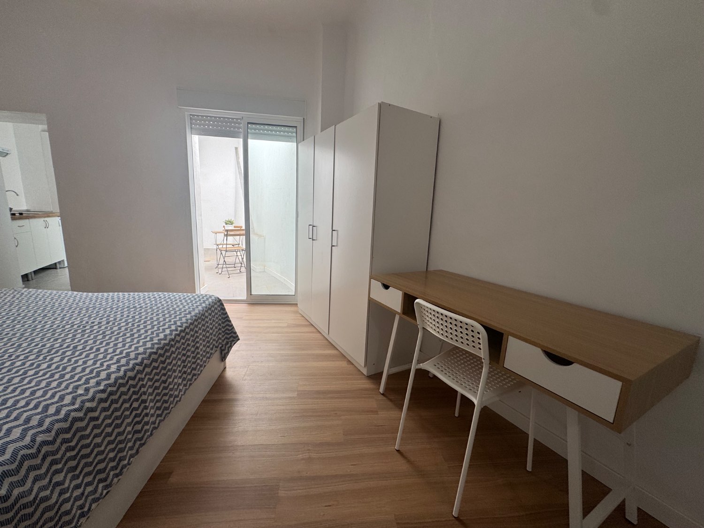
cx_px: 352
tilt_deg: -9.7
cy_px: 264
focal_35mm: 14
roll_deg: -1.8
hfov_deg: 102.1
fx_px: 285
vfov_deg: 85.7
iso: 40
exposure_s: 1/99
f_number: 2.2
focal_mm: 2.22
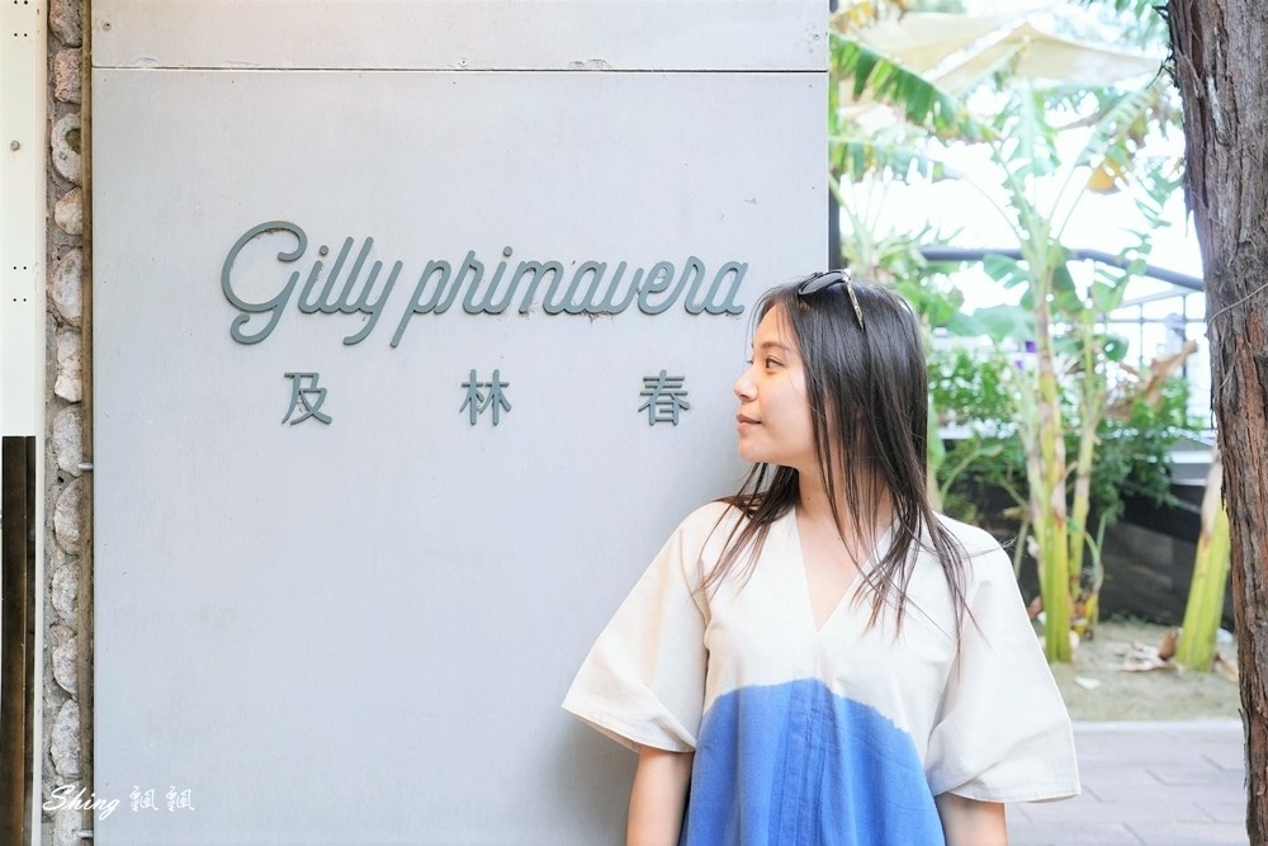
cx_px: 634
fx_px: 1796
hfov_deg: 38.9
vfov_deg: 26.5
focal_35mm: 51
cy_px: 423
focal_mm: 51
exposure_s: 1/60
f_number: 5.6
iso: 500
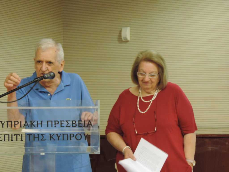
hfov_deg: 18.7
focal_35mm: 105
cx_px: 114
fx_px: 695
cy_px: 86
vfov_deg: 14.1
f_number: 4.2
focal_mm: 18.7
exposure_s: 1/20
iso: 800
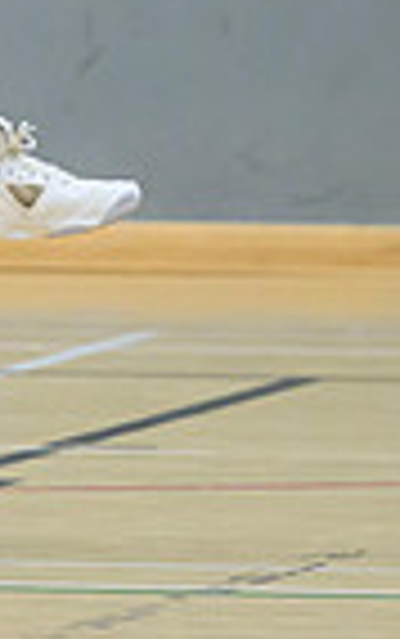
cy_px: -318
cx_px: -586
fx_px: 21724
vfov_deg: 1.7
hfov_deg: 1.1
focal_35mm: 1248
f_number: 2.8
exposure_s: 1/1250
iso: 3200
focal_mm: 200
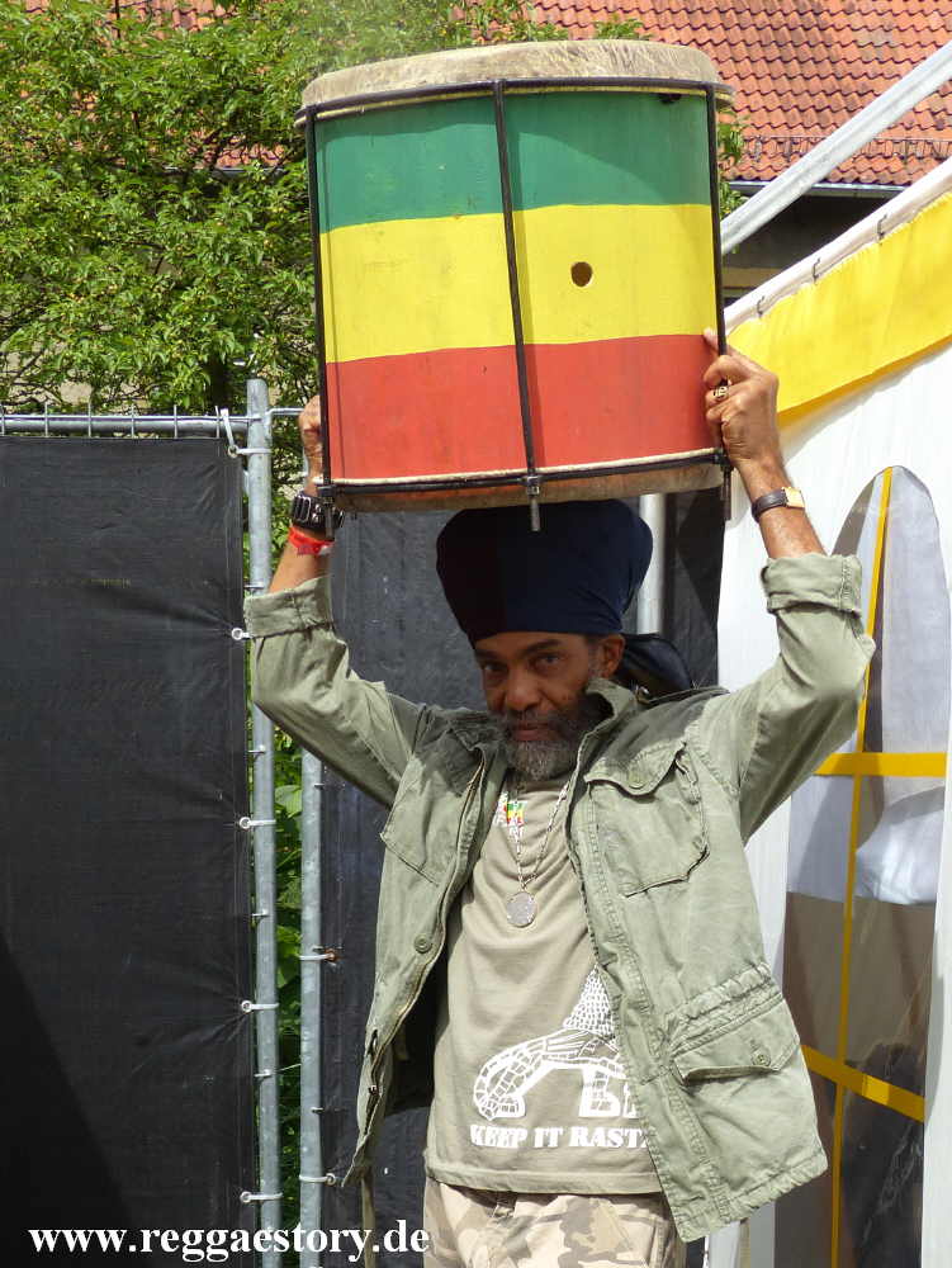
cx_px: 476
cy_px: 634
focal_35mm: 41
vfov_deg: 45.8
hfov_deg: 35.2
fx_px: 1502
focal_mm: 7.4
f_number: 4
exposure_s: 1/500
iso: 100
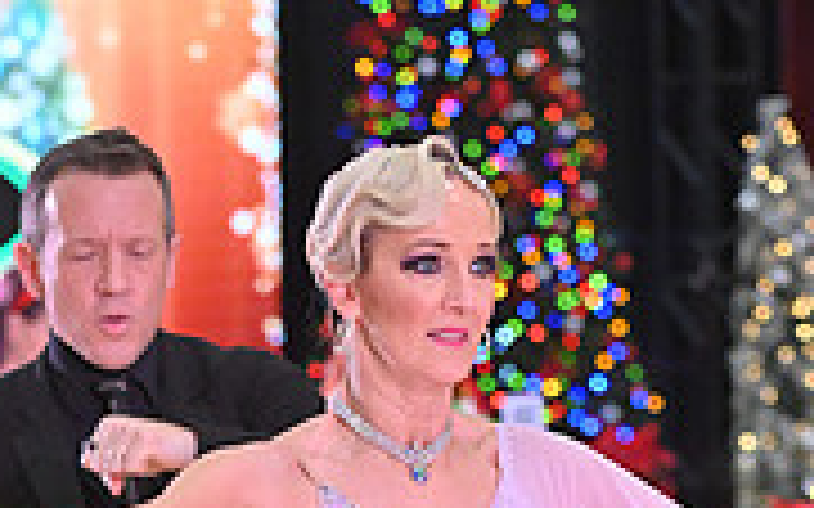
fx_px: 7984
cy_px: 872
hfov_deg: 5.8
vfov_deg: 3.6
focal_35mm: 360
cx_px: 227
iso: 3200
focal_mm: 110
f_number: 5
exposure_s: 1/400
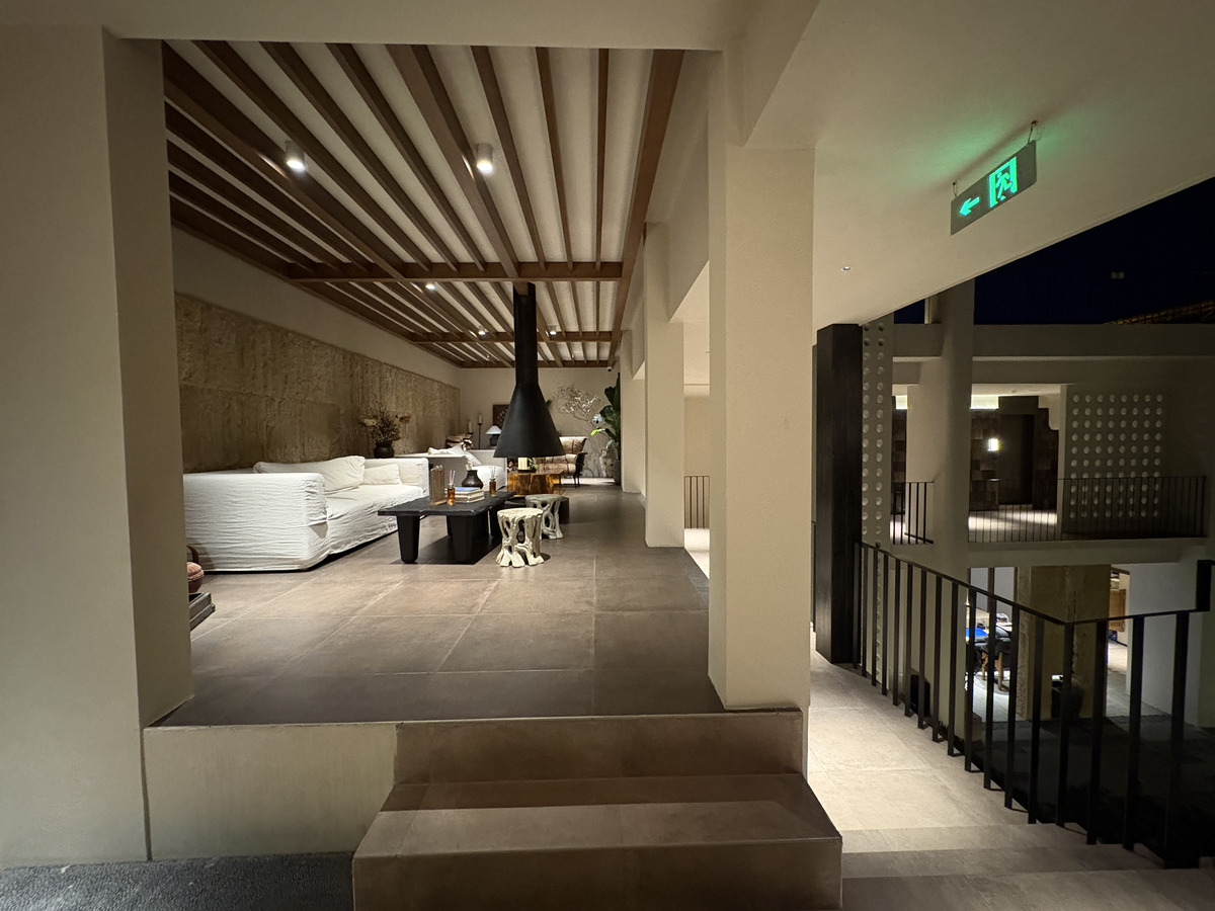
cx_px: 608
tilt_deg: -1.6
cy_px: 456
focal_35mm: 14
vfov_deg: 85.7
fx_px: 491
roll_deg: +1.0
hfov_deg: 102.1
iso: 1000
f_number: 2.2
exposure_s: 1/25
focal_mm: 2.22
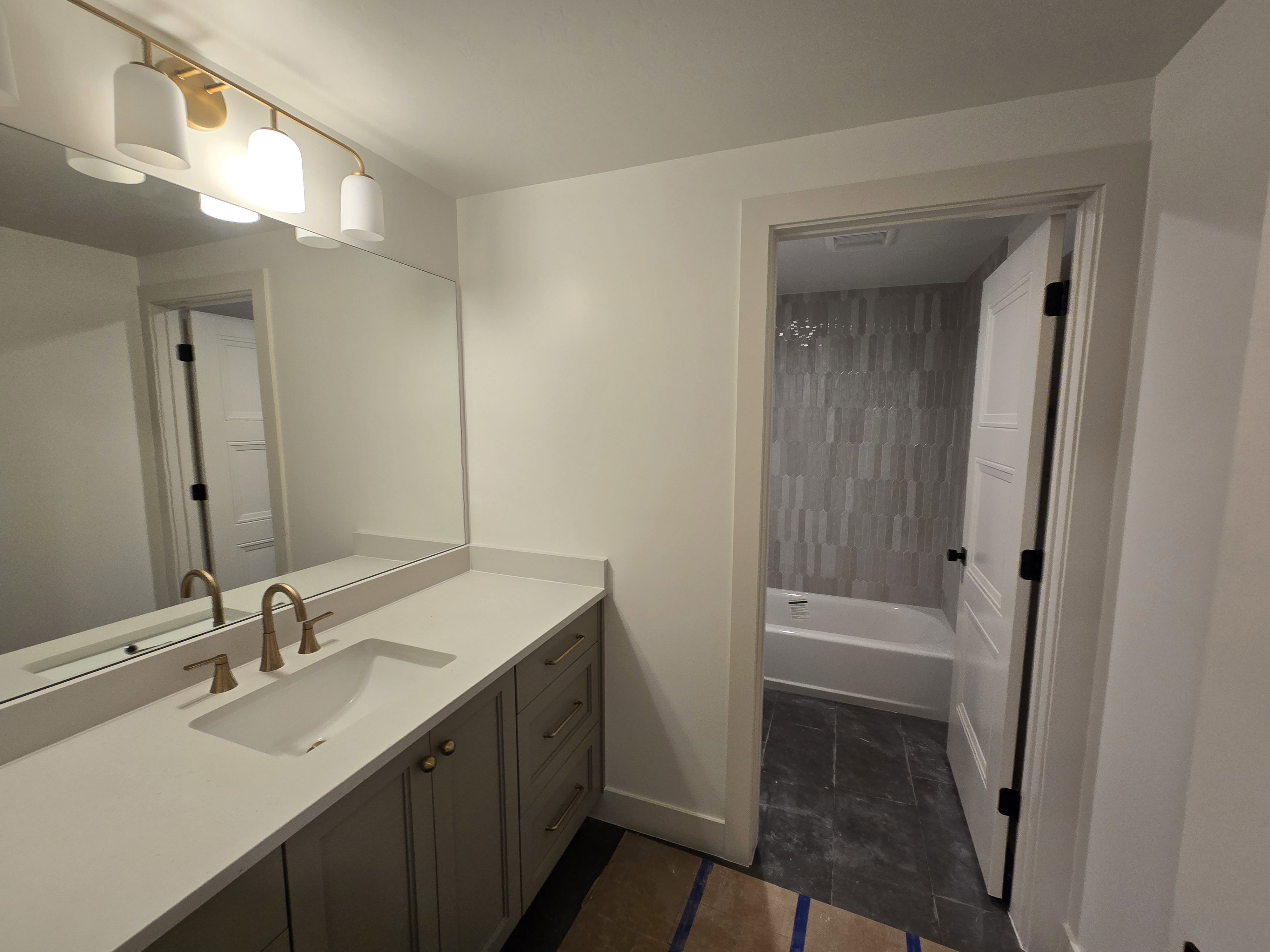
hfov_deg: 106.2
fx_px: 477
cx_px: 635
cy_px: 476
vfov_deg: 89.9
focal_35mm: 13
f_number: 2.2
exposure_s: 1/60
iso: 100
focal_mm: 2.2
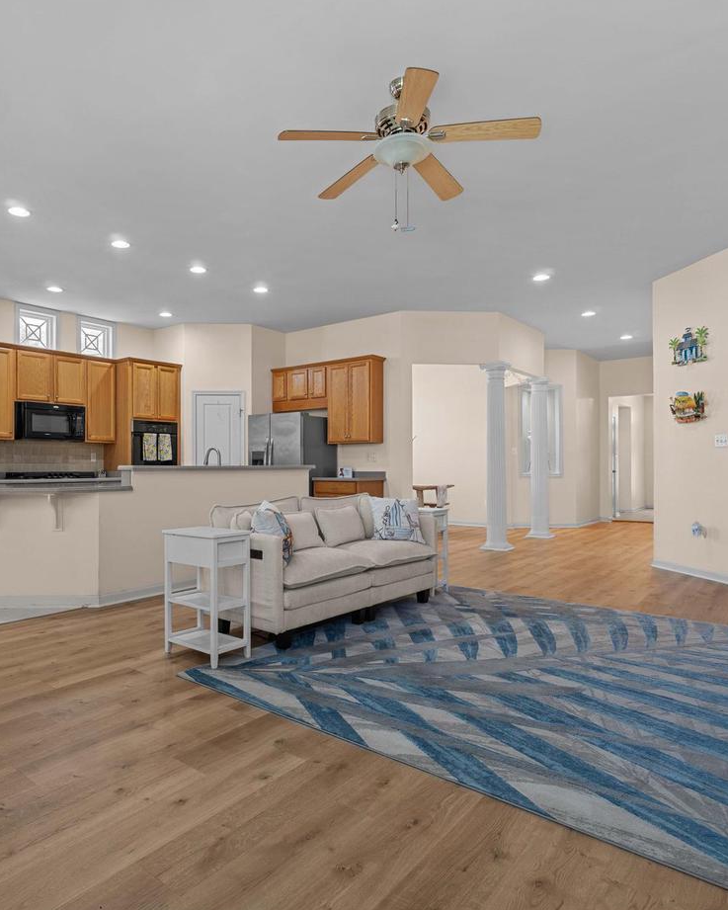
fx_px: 592
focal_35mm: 22
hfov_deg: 62.1
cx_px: 265
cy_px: 460
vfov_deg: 75.0
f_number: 7.1
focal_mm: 10
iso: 200
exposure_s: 1/1.25
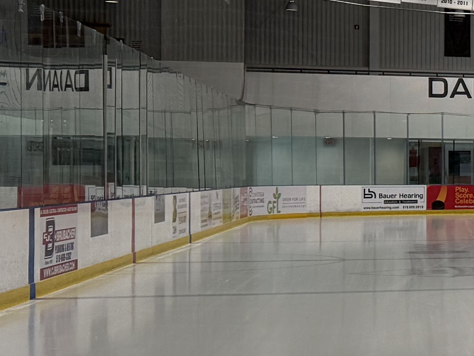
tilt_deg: -0.1
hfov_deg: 13.7
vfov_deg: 13.0
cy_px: 178
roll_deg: +0.0
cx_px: 1043
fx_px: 1561
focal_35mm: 114
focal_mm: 6.76
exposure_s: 1/232
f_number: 1.78
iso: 125
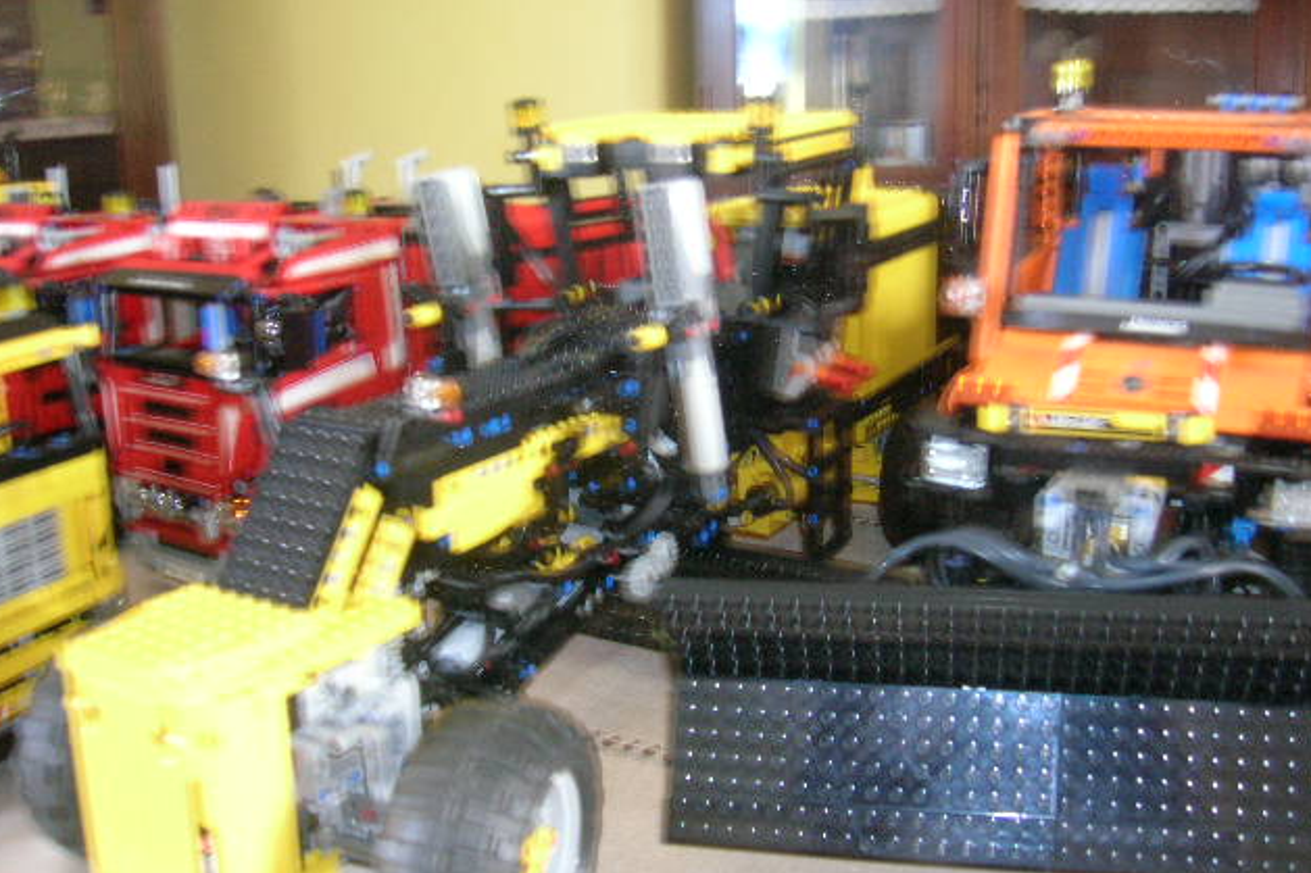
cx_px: 652
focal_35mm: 36
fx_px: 1311
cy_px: 444
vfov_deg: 36.9
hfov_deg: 53.1
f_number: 2.9
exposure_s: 1/1.2
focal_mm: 5.7
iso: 200
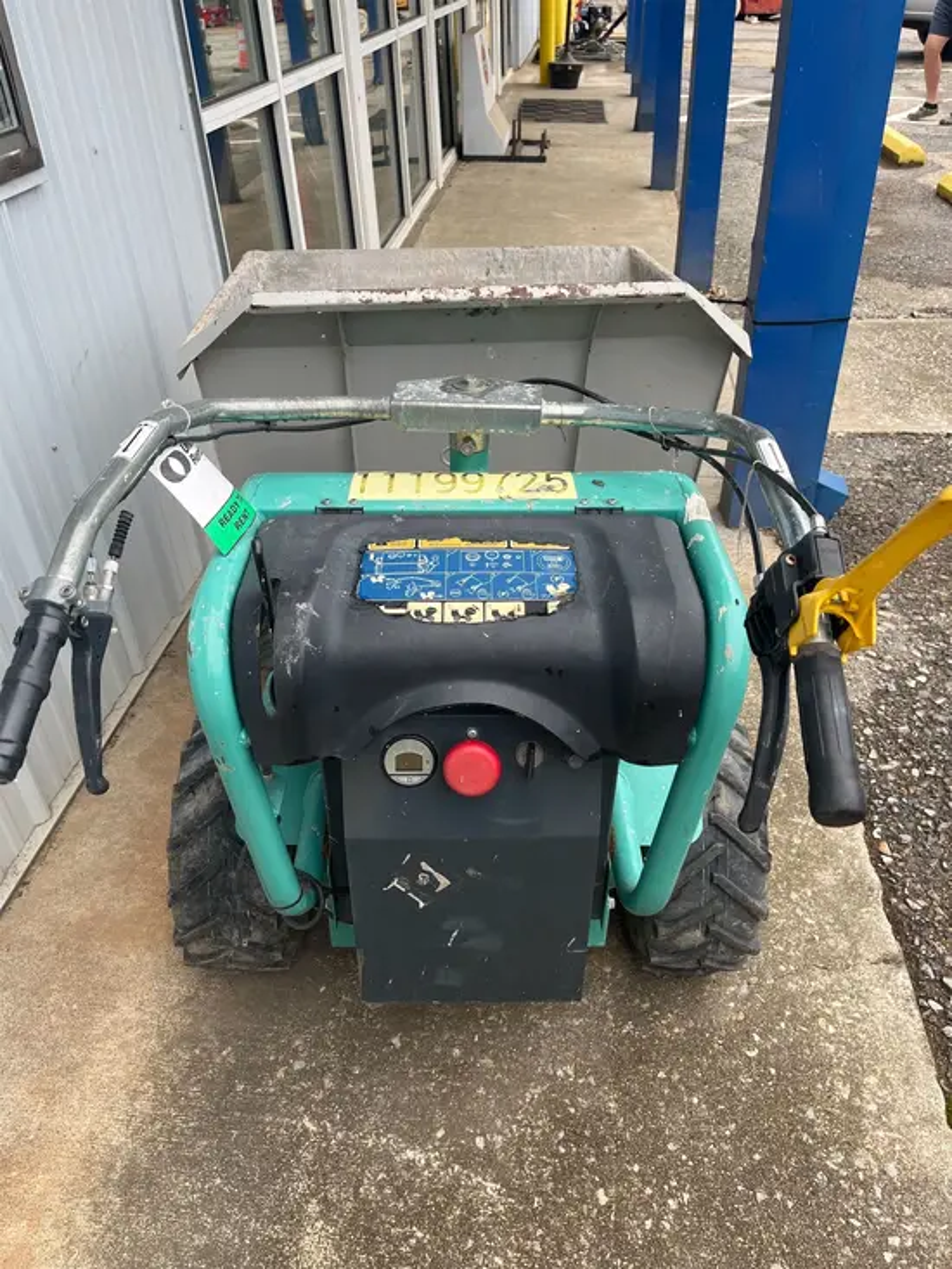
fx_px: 953
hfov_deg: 53.1
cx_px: 476
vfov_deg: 67.3
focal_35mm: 26
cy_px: 634
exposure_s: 1/178
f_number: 1.6
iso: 40
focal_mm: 5.1
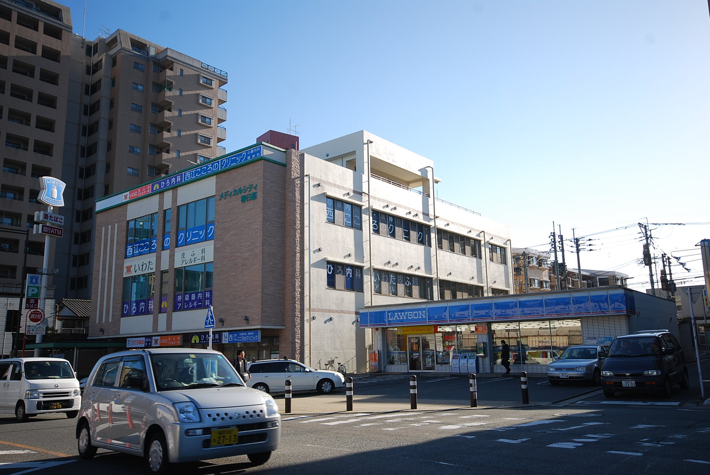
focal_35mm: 30
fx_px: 592
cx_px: 355
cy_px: 238
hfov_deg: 61.9
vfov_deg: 43.7
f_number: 7.1
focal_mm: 20
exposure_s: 1/200
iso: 100
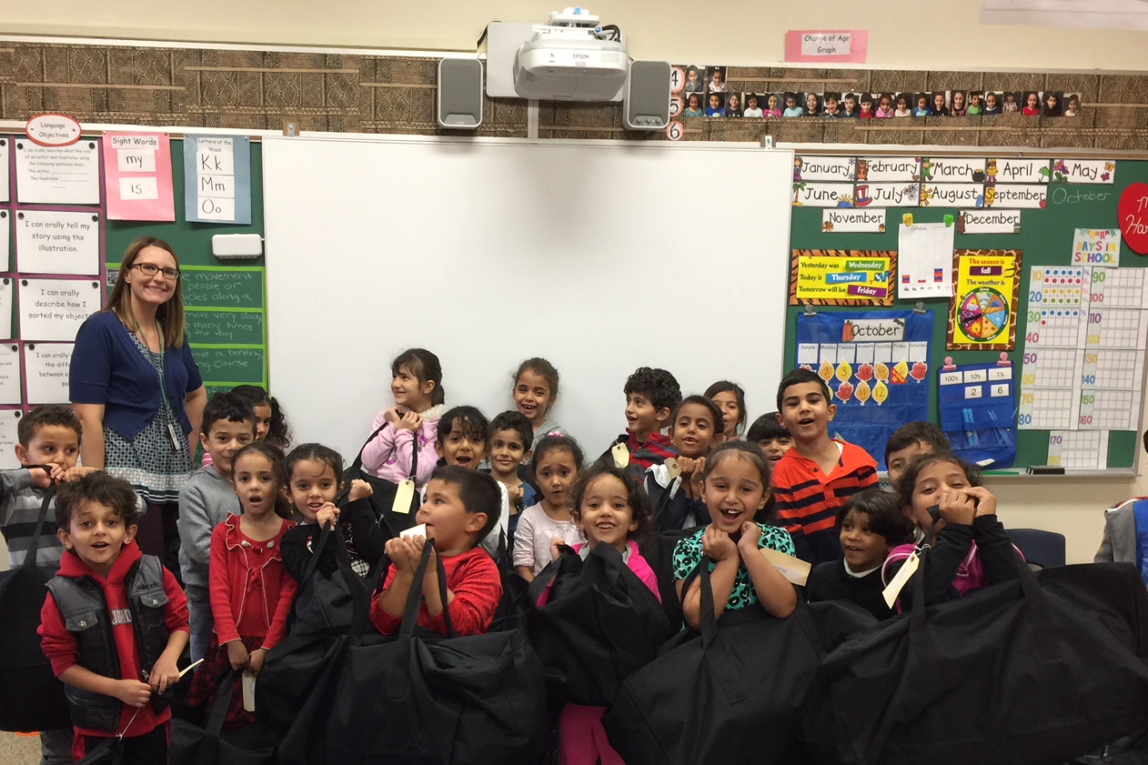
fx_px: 1243
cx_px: 532
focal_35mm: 39
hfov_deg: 49.5
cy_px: 544
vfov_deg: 33.7
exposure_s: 1/15
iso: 40
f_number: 2.2
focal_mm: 4.15
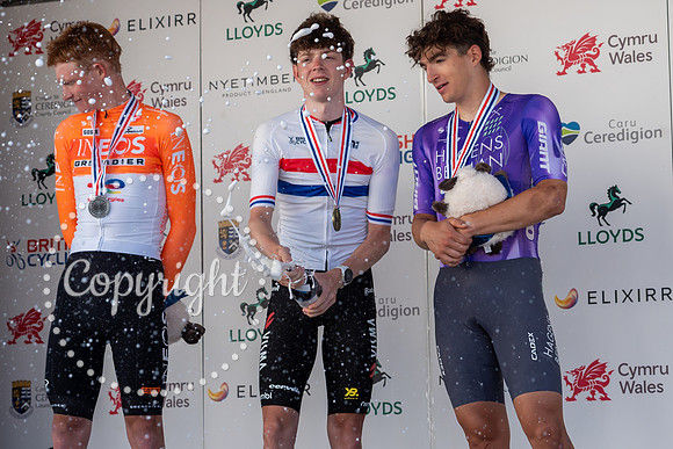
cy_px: 265
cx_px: 266
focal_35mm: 100
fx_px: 1869
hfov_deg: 20.4
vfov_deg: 13.7
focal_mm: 54
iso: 125
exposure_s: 1/1250
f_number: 2.8
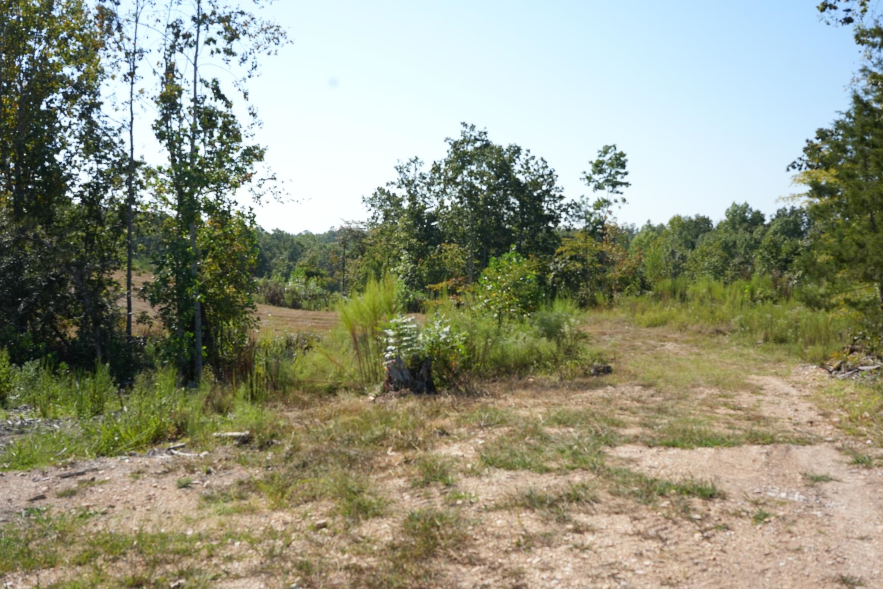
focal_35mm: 35
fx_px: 858
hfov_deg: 54.4
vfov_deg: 37.8
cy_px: 294
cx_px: 442
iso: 640
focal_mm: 35
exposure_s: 1/1600
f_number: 7.1
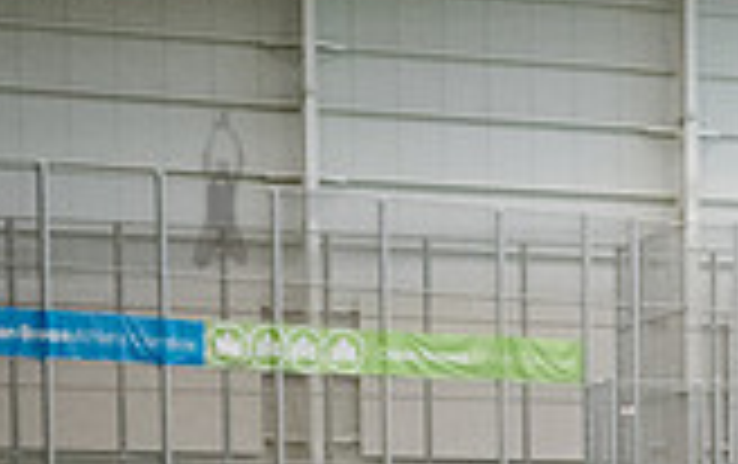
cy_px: 905
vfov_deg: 8.3
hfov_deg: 13.1
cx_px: 1044
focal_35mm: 152
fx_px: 3061
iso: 6400
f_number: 3.5
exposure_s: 1/1000
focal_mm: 31
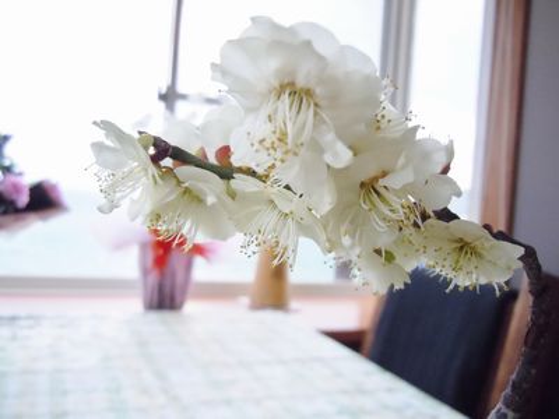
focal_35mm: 33
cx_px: 280
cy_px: 210
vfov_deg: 42.9
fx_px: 533
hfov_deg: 55.4
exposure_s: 1/125
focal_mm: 5.9
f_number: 4
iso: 640
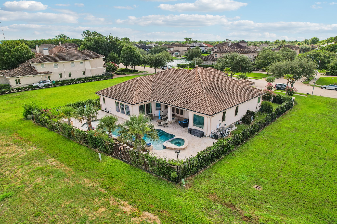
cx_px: 168
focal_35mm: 22
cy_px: 112
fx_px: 206
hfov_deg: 78.6
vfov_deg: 57.2
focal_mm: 8.4
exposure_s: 1/160
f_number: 2.8
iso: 100
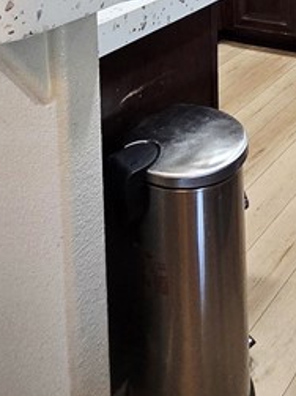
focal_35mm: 53
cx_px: 379
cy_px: -129
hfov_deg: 24.2
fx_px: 605
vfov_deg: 28.9
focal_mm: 2.2
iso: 400
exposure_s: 1/60.2
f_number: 2.2
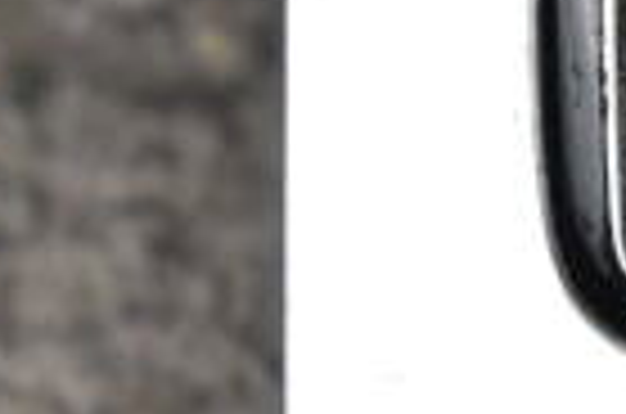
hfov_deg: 5.6
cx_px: 1094
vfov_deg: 3.7
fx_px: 6301
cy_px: 844
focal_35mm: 363
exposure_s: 1/160
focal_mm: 55
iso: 1600
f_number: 6.3
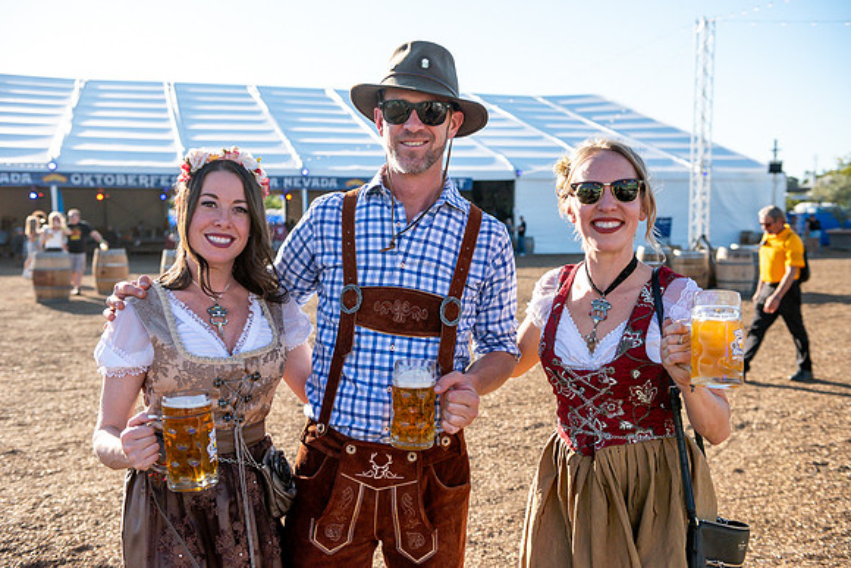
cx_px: 426
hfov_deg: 50.7
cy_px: 284
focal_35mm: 38
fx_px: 898
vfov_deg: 35.1
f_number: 4
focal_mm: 38
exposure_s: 1/6400
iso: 1000
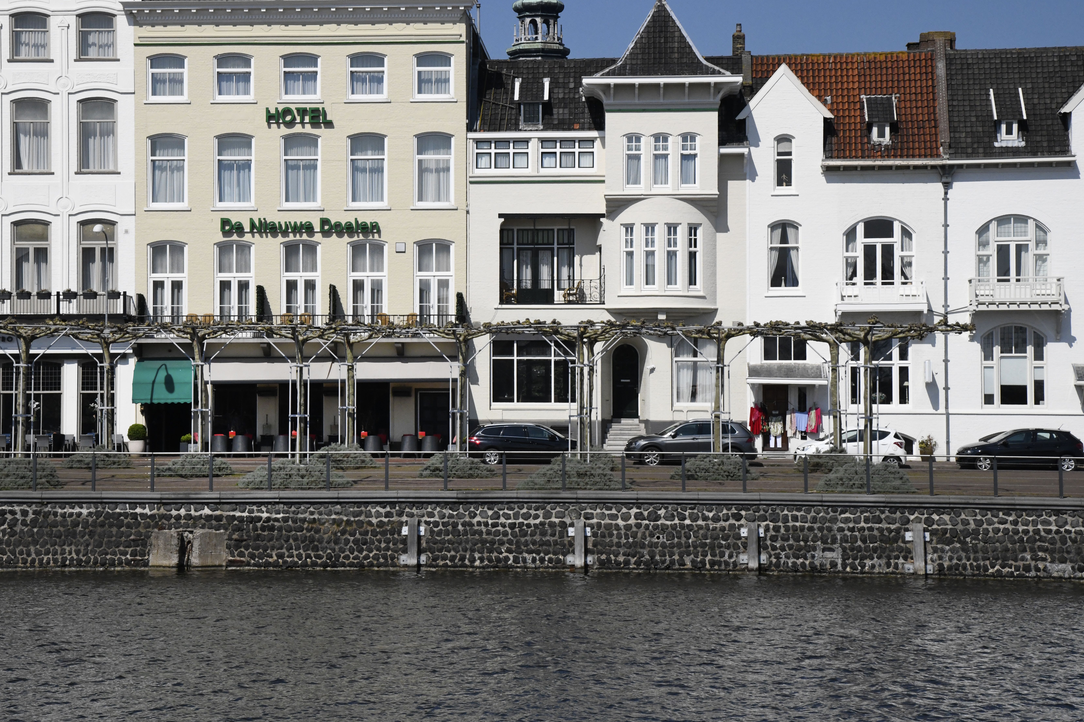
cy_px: 290
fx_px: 2800
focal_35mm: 93
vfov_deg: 14.7
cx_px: 415
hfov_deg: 21.9
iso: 2500
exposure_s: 1/4000
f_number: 16
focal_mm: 75
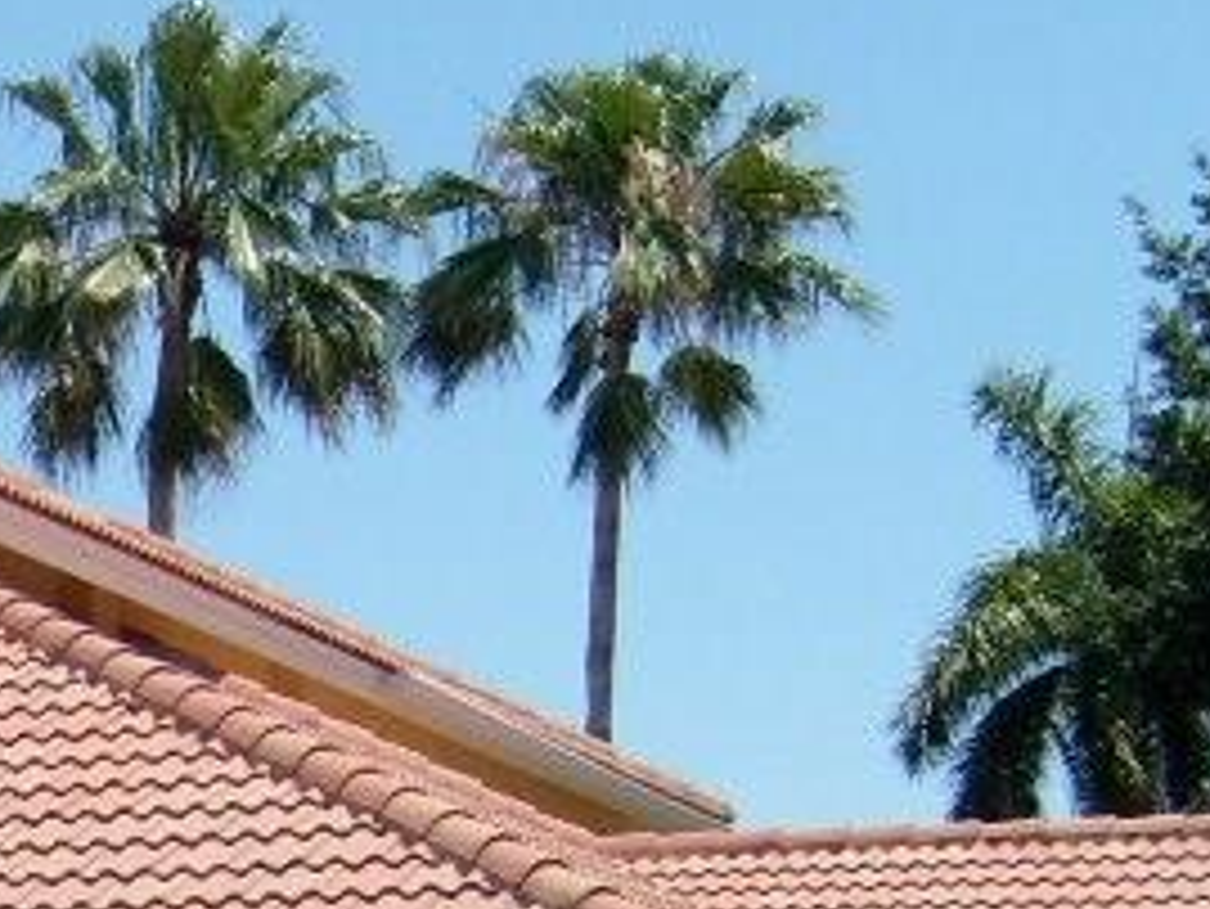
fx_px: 4651
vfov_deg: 10.8
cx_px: -504
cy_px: 1246
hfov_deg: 14.0
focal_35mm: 133
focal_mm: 5.8
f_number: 7.1
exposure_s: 1/350
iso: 80
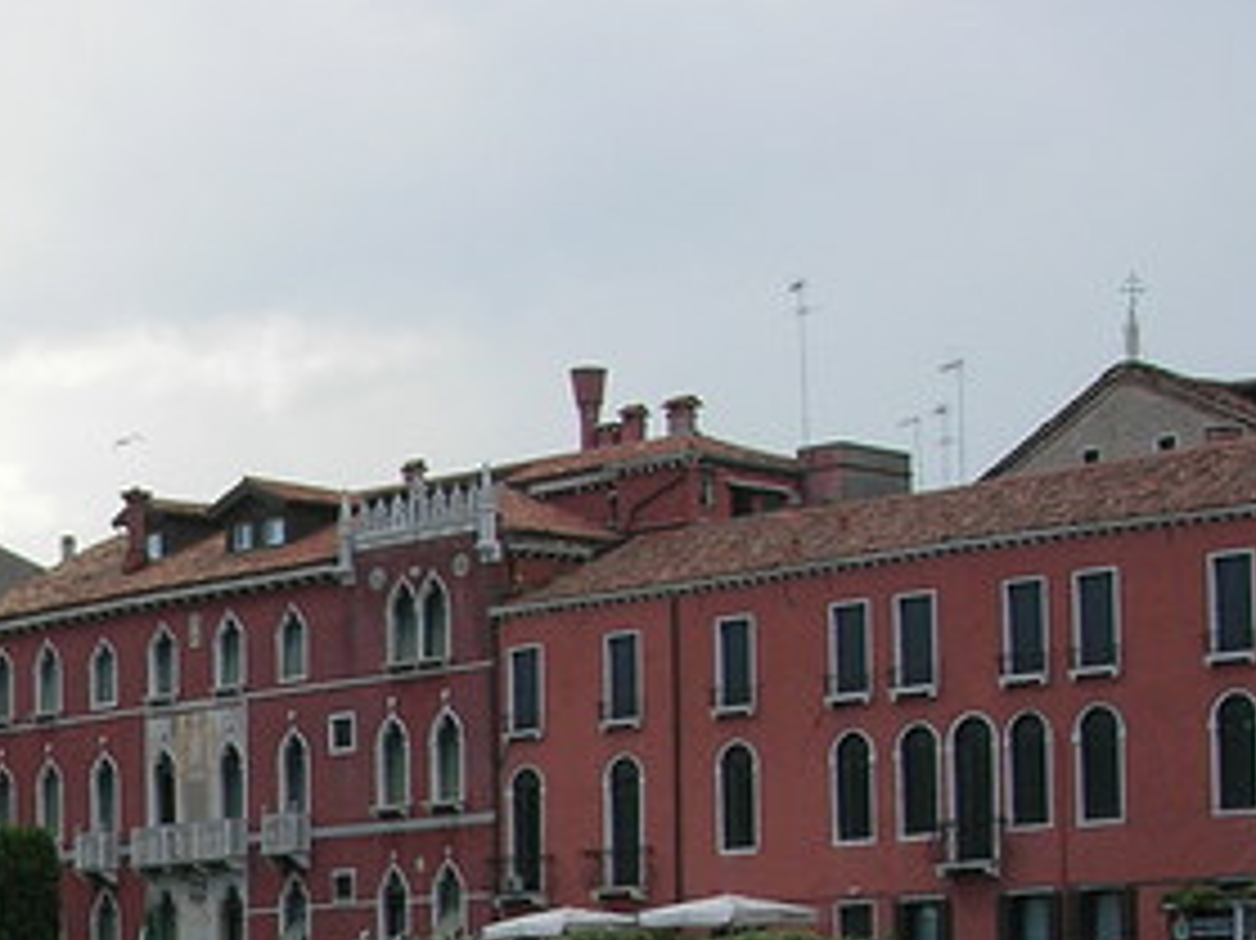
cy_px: 1124
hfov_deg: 16.9
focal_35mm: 109
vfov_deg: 13.2
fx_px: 3953
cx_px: -423
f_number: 4.8
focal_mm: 7.8
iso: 64
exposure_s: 1/230
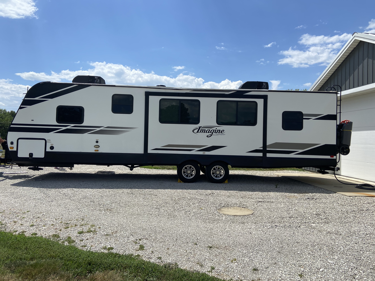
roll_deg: -2.5
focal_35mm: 26
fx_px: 282
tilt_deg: +0.0
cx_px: 188
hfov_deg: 67.3
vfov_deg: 53.1
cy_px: 140
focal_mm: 4.25
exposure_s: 1/4608
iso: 32
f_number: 1.8
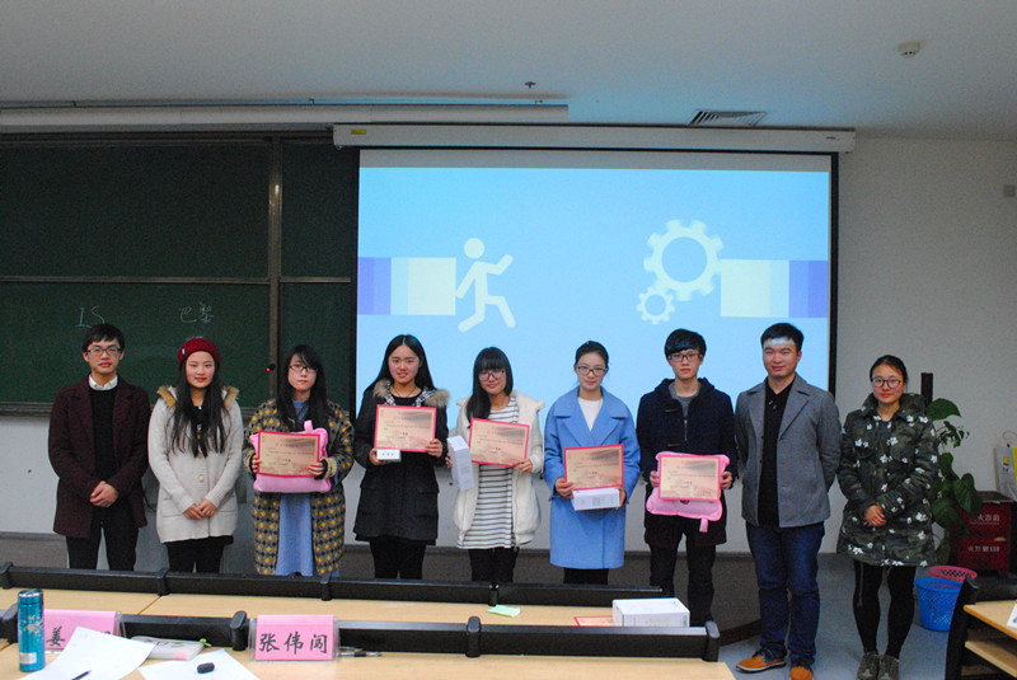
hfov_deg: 61.9
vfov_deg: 43.7
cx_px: 508
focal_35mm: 30
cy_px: 340
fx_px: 848
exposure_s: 1/15
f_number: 9
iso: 1600
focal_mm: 20
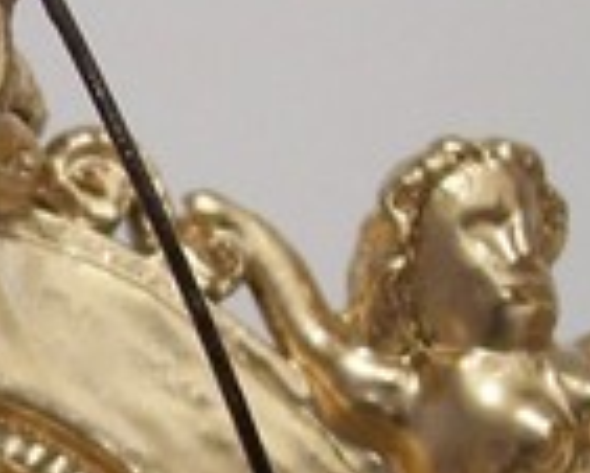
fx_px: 3023
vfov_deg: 8.9
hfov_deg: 11.0
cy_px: 343
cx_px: -96
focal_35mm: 173
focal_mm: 8
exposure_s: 1/15
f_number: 3.4
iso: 200
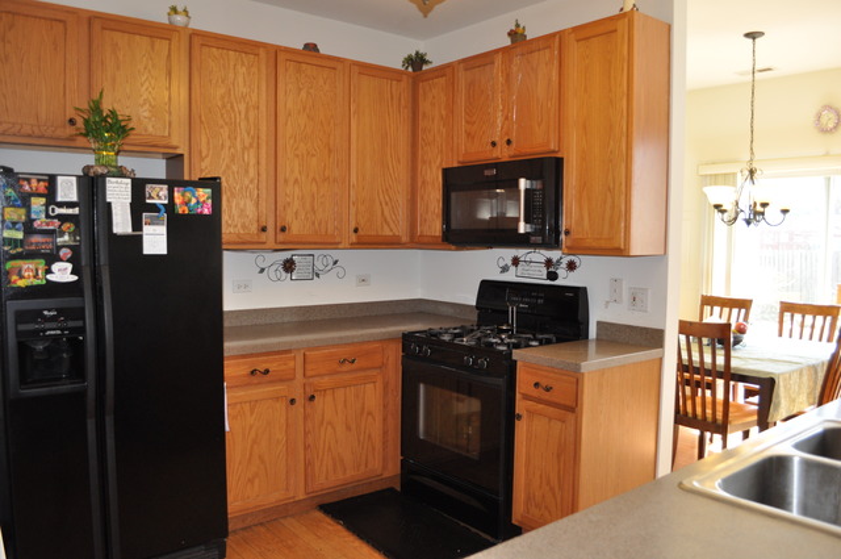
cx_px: 420
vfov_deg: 47.8
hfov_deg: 67.4
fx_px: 630
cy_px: 280
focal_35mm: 27
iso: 640
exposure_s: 1/125
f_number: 3.5
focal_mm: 18
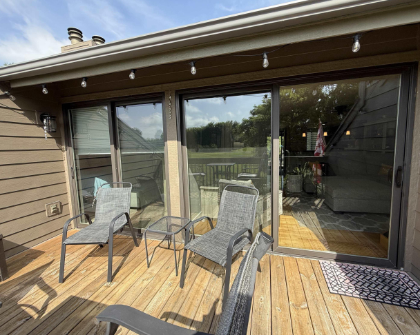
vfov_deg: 84.0
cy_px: 164
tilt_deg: -5.6
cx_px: 217
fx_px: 186
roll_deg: +1.3
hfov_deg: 96.8
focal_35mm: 15
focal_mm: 2.22
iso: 50
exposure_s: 1/564
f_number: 2.2
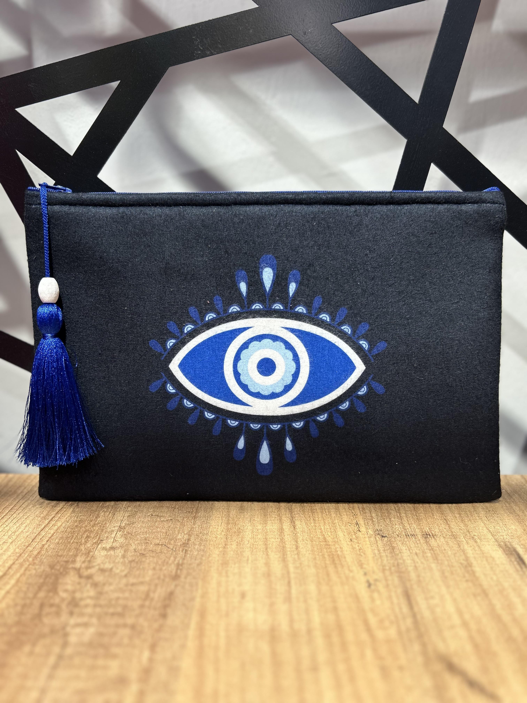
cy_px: 352
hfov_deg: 53.1
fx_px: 528
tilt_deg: -13.1
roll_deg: -1.0
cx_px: 264
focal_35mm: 26
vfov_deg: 67.3
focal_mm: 5.7
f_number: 1.5
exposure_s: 1/100
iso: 40
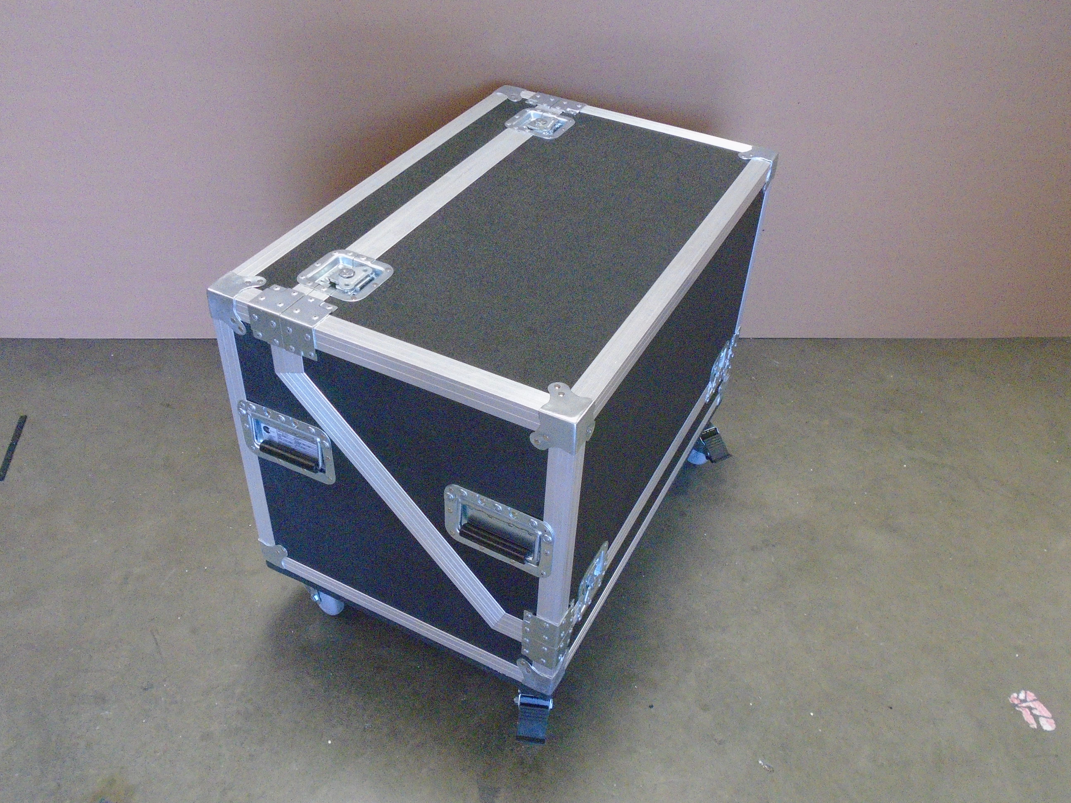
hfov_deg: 58.4
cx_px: 536
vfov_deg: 45.4
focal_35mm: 31
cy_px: 402
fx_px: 959
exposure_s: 1/100
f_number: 3.5
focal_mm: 5.5
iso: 800
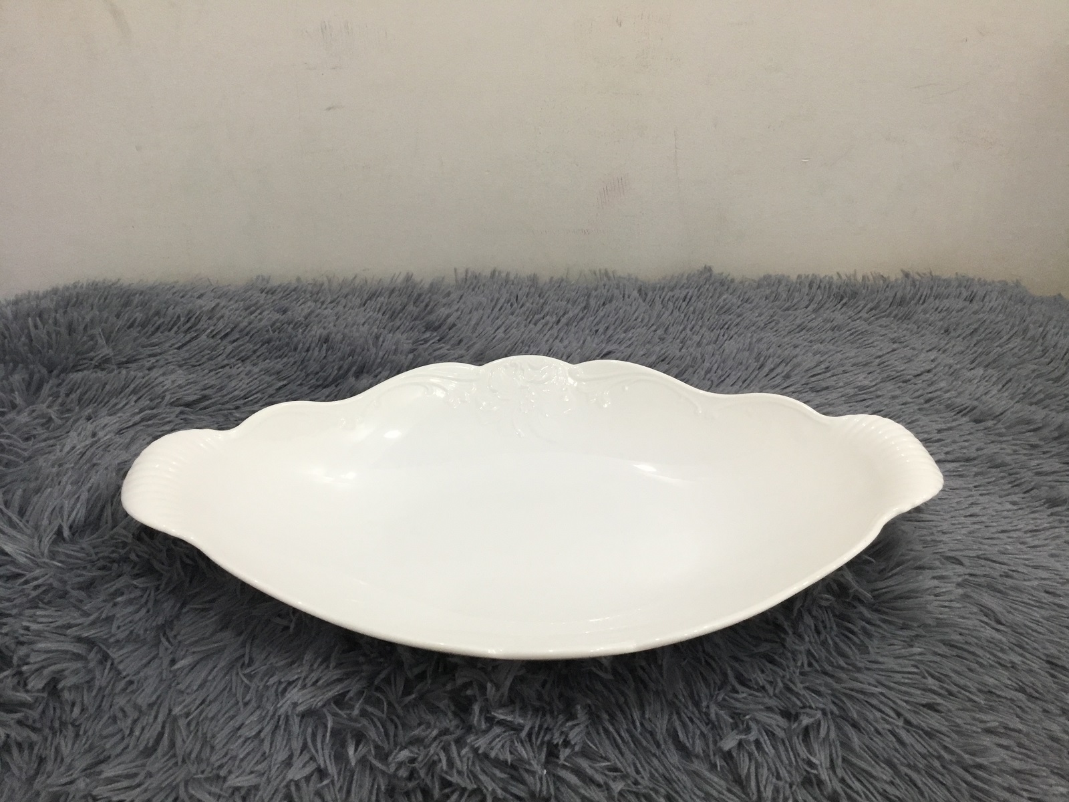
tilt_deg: -35.7
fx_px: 957
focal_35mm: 31
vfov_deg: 45.4
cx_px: 534
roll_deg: -4.9
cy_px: 401
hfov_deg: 58.4
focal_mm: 3.3
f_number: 2.4
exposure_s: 1/33
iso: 64
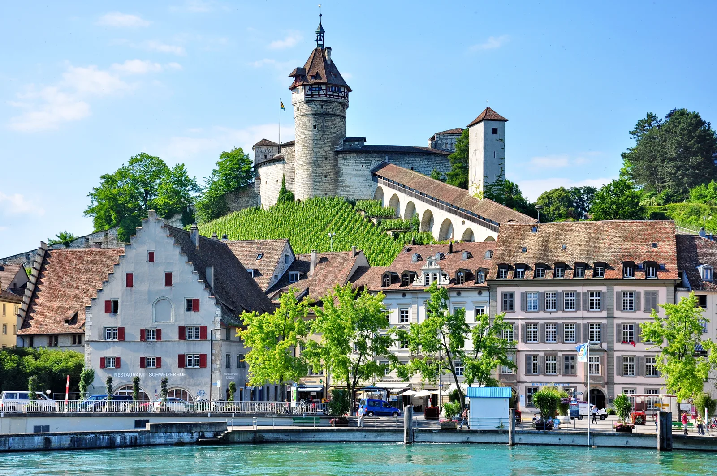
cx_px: 358
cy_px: 238
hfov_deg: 29.9
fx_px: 1343
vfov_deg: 20.1
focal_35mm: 68
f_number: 8
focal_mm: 45
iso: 200
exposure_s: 1/500
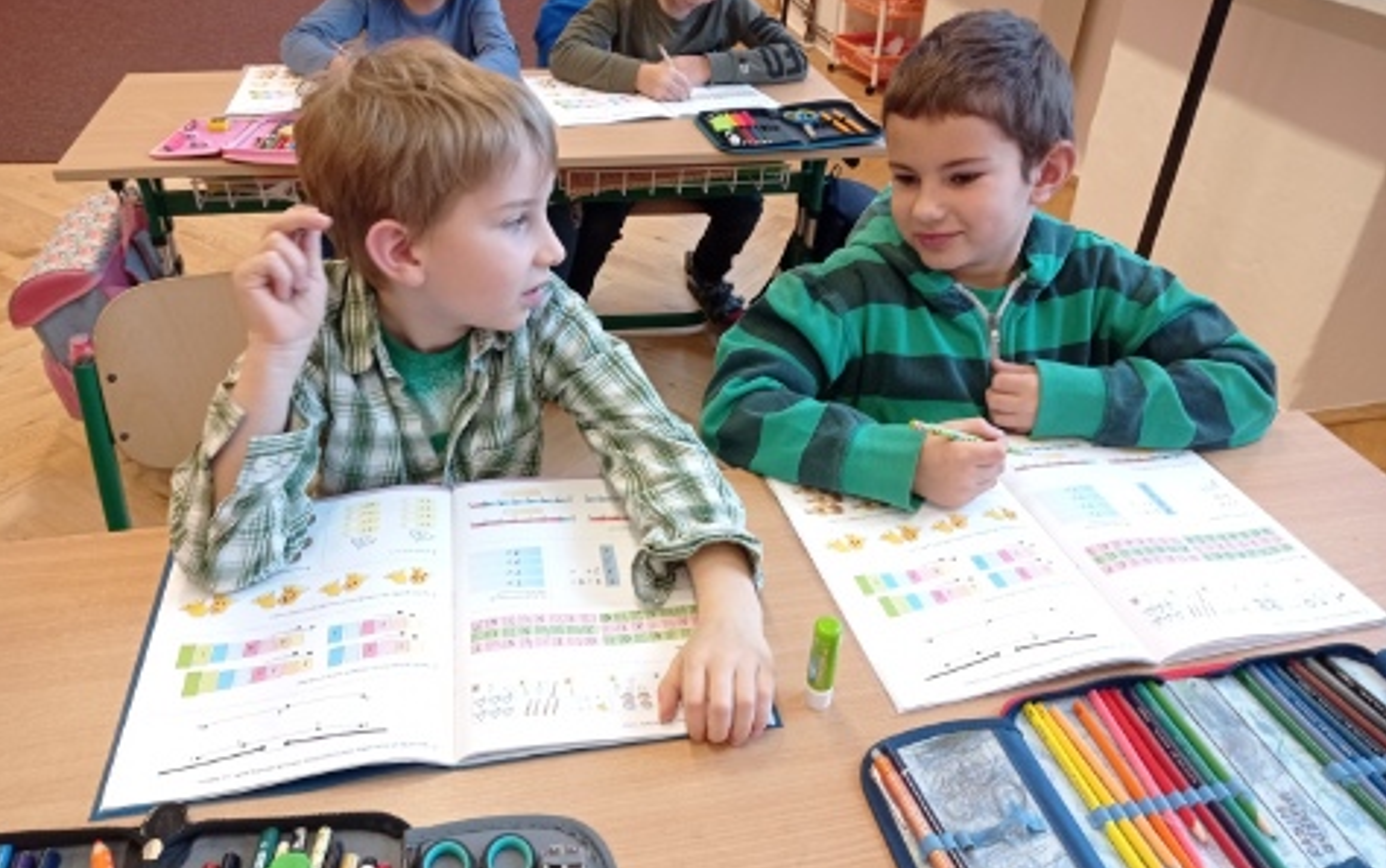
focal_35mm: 30
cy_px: 411
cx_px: 687
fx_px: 1134
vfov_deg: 41.9
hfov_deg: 62.9
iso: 117
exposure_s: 1/50
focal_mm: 4.74
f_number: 1.79
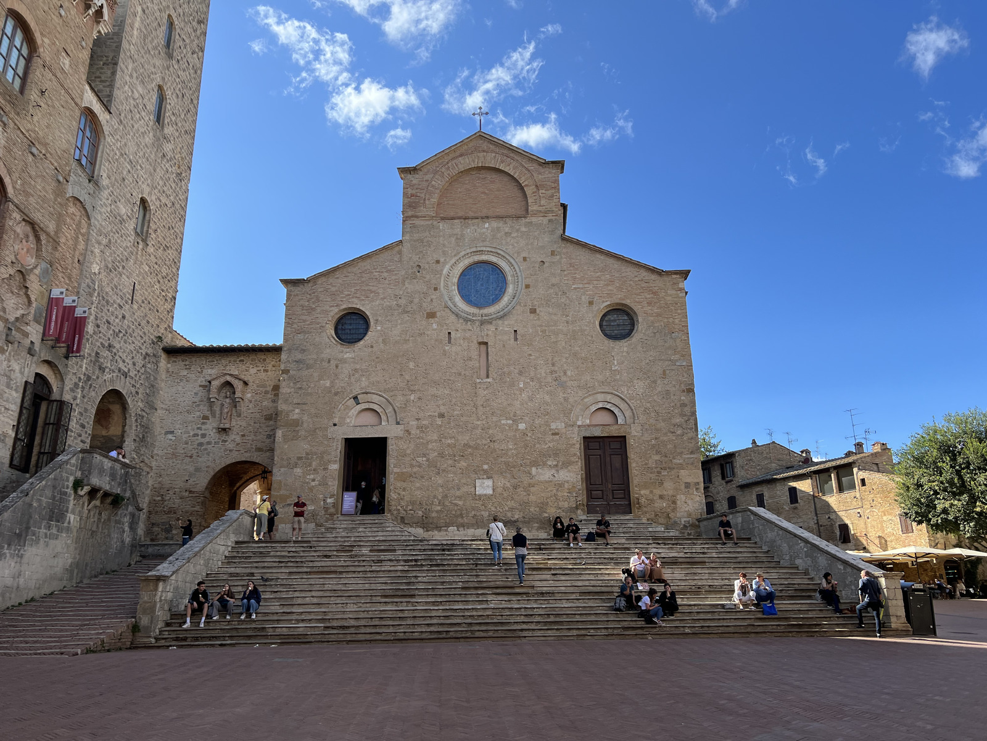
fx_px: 741
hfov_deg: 67.3
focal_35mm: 26
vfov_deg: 53.1
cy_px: 370
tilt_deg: +17.2
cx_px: 494
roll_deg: +1.8
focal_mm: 5.7
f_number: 1.5
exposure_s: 1/2513
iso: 50
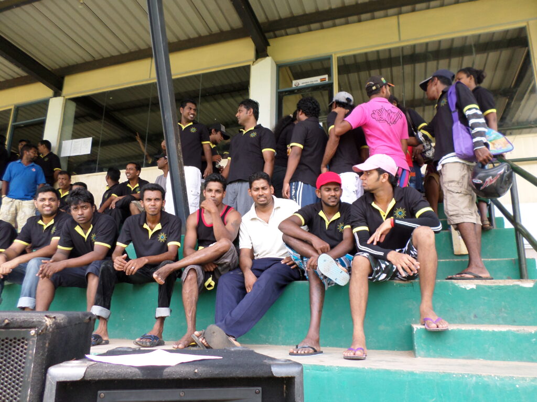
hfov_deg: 69.4
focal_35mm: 25
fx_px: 388
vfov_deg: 54.9
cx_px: 268
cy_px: 201
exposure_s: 1/180
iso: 80
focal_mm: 4.5
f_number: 2.5
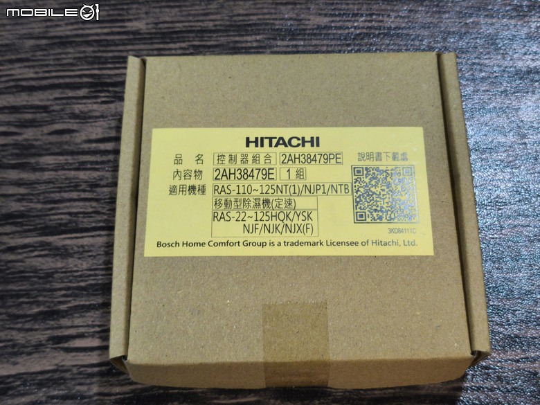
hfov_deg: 41.2
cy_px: 202
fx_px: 718
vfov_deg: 31.5
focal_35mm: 46
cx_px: 270
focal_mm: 6.57
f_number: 1.6
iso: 640
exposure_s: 1/40
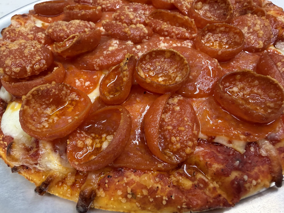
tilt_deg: -46.3
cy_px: 106
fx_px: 197
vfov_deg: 56.8
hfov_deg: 71.6
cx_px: 142
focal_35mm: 24
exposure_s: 1/100
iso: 200
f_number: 2.2
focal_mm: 2.22
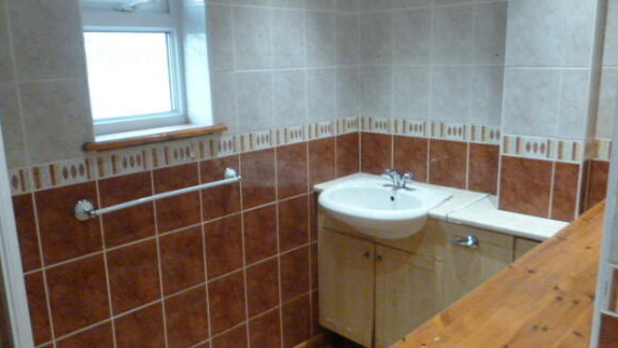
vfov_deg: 37.8
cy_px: 171
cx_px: 311
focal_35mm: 31
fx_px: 508
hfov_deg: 62.6
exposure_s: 1/50
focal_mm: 5
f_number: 2.7
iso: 800
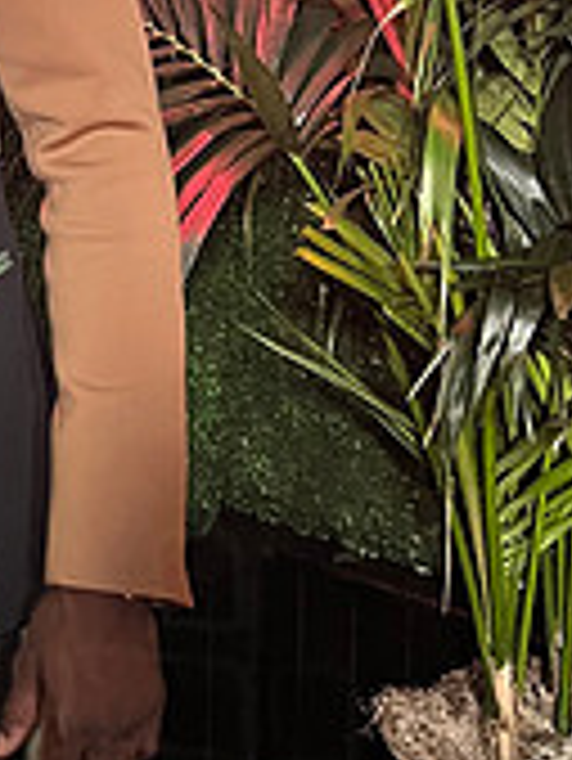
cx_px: -313
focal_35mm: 89
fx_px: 1958
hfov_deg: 15.2
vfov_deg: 21.6
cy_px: 112
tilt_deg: -7.5
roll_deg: +1.1
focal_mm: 5.7
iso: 400
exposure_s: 1/40
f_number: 1.5
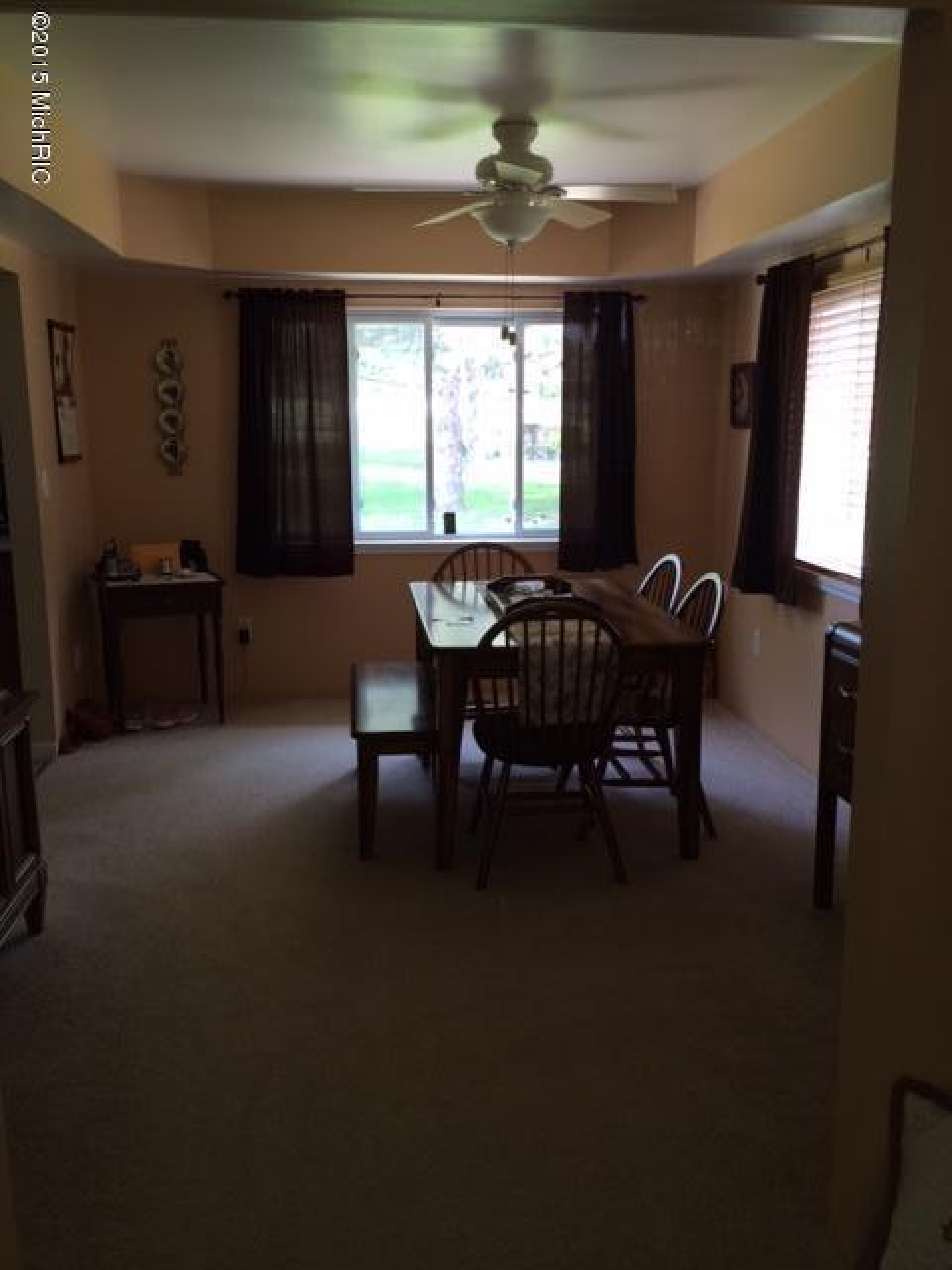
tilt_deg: -12.5
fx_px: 1063
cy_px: 635
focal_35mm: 29
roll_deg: +0.3
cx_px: 476
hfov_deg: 48.2
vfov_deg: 61.7
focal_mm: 4.15
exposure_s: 1/33
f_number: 2.2
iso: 50
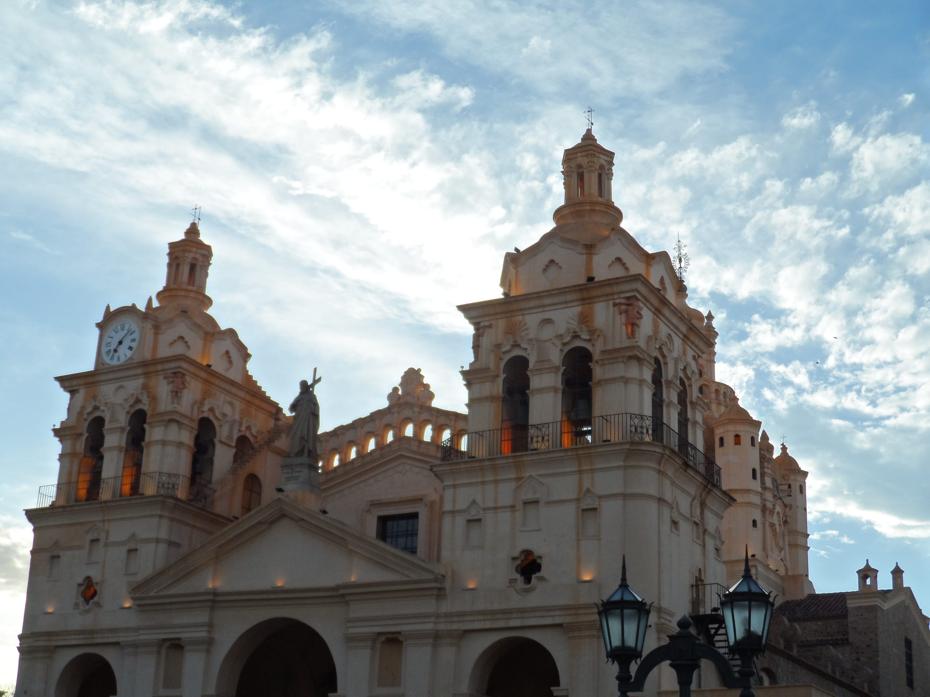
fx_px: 1424
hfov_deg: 36.2
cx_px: 465
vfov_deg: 27.5
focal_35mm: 53
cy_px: 348
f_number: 4
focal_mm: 8.7
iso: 80
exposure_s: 1/750
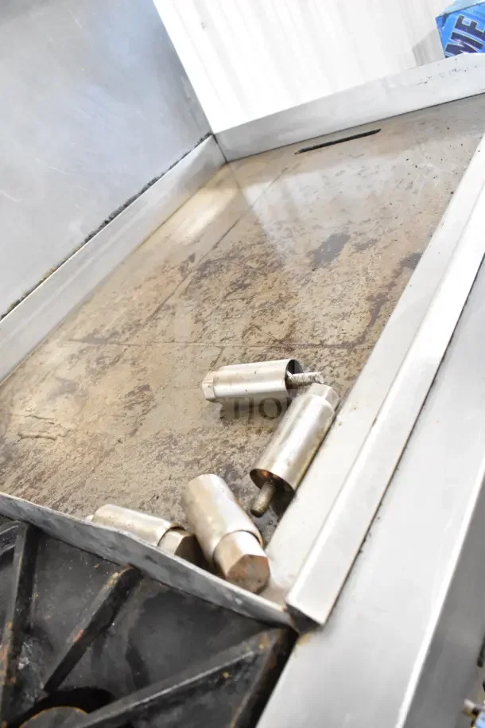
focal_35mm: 27
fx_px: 546
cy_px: 364
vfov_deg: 67.4
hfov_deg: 47.9
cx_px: 242
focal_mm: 18
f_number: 4.5
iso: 6400
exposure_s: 1/80
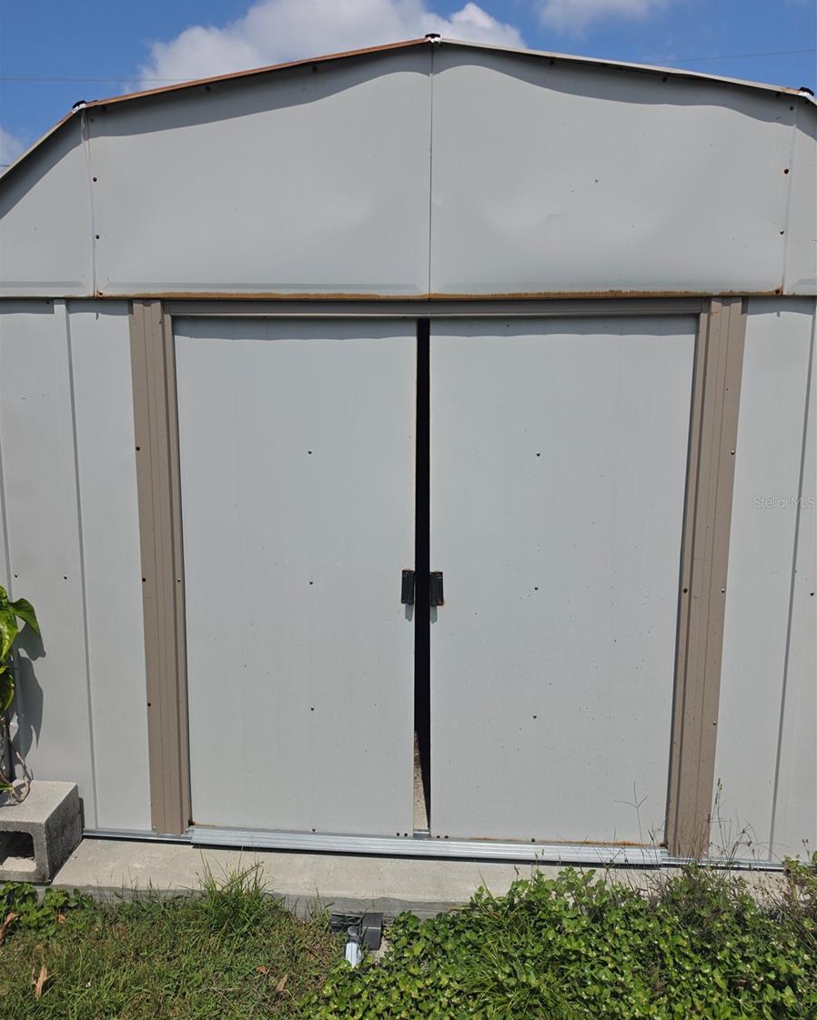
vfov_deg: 70.3
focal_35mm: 24
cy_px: 502
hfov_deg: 58.8
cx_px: 408
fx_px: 725
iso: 40
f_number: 1.4
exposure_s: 1/7939
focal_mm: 6.5
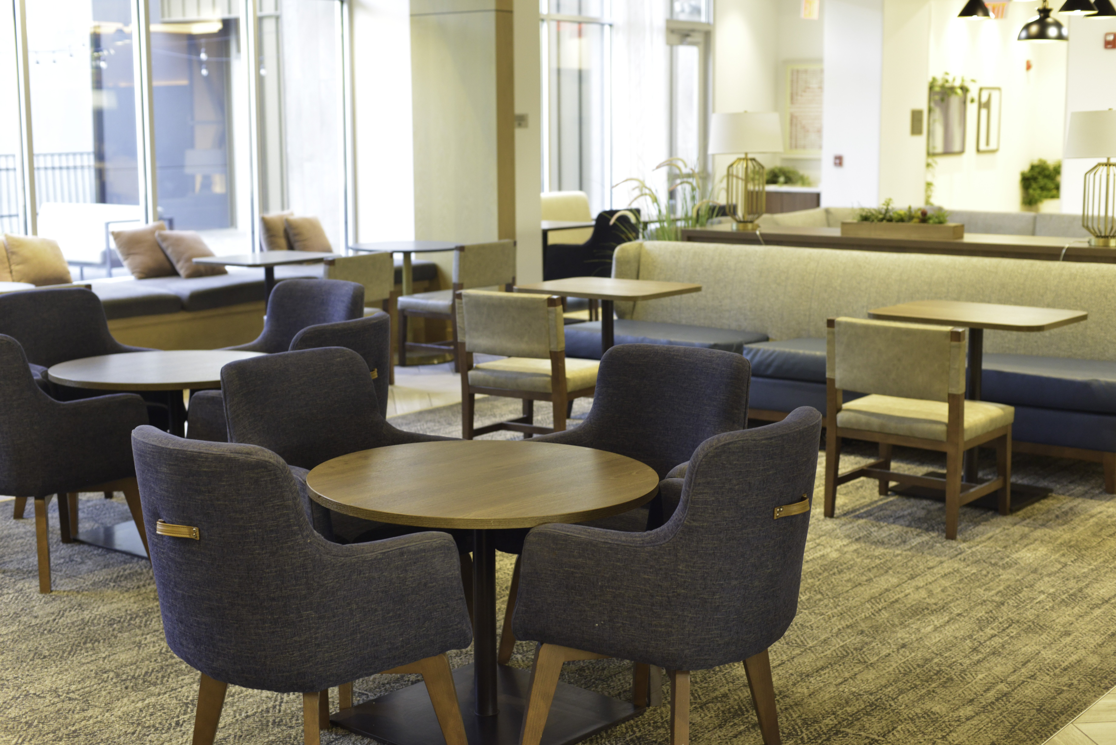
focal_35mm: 50
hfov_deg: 39.6
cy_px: 372
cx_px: 558
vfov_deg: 27.0
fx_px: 1550
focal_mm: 50
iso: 1600
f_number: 4.5
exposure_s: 1/80
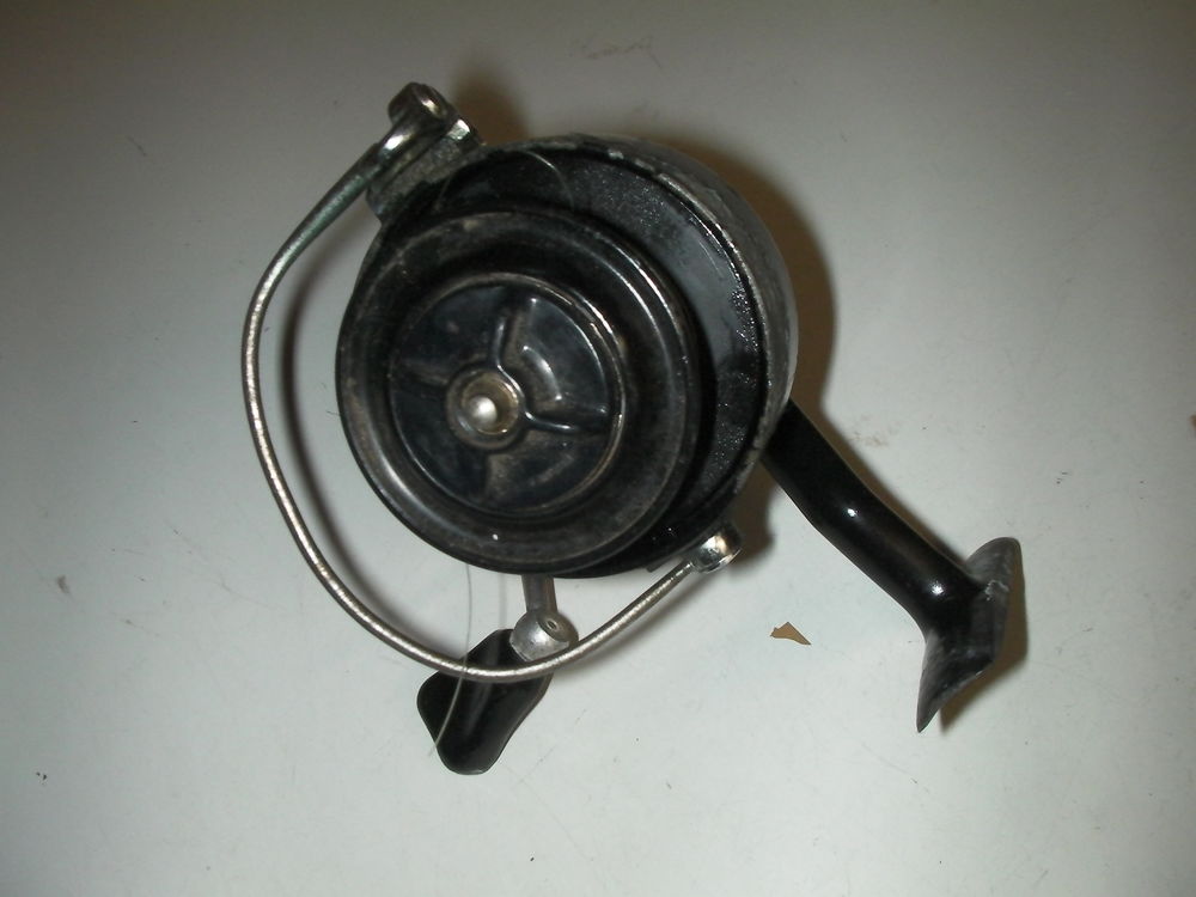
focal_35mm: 38
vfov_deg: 37.7
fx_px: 1313
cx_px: 598
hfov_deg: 49.0
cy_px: 448
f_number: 5.6
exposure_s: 1/30
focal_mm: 6.3
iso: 200
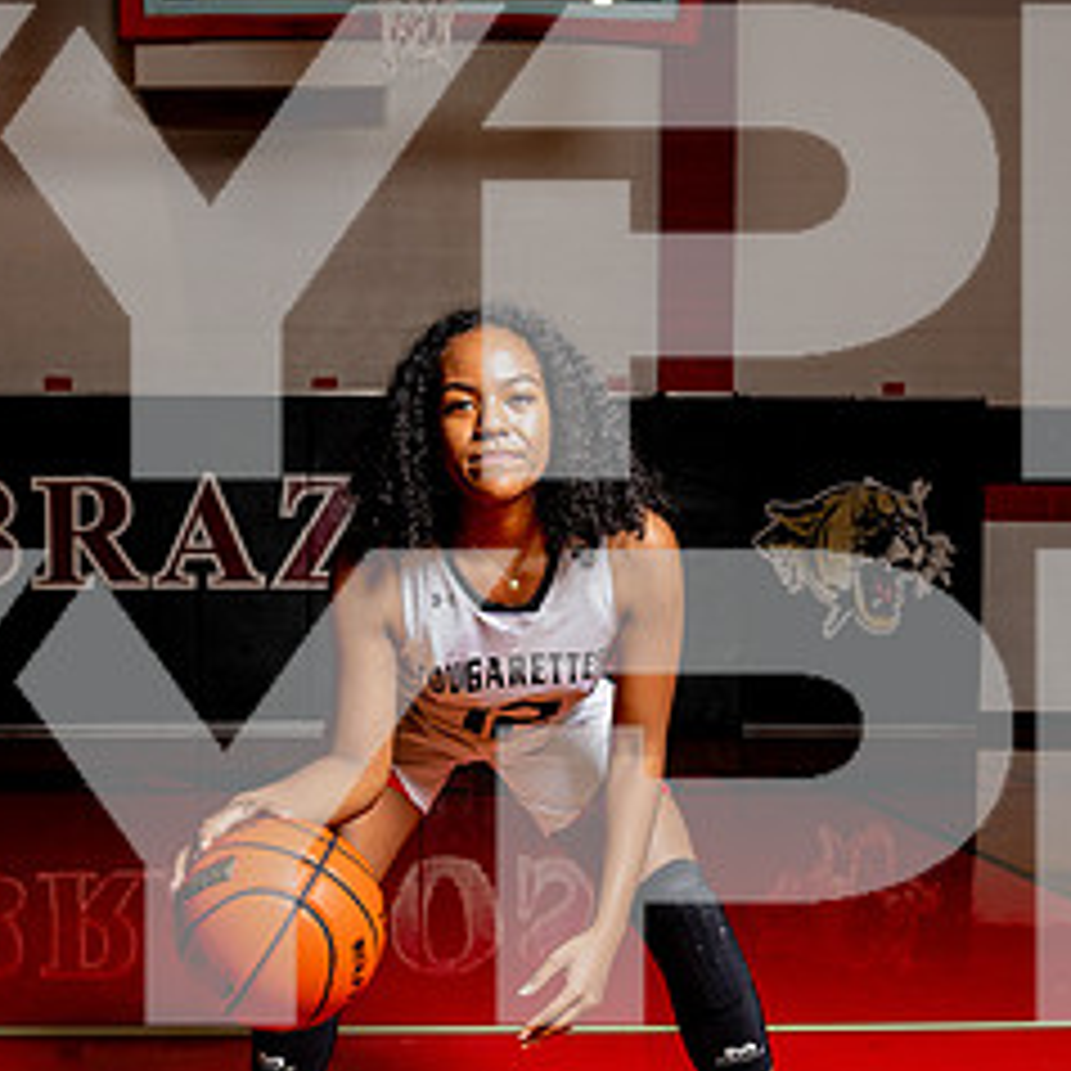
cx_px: 410
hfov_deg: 29.5
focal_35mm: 58
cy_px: 790
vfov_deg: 29.1
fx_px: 2030
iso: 100
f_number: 5.6
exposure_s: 1/250
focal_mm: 28
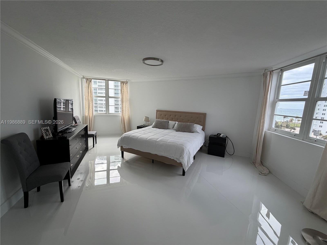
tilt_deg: -8.5
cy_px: 122
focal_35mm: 14
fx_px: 132
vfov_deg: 85.7
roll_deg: -2.3
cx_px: 164
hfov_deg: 102.1
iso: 80
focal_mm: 2.22
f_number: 2.2
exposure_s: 1/121
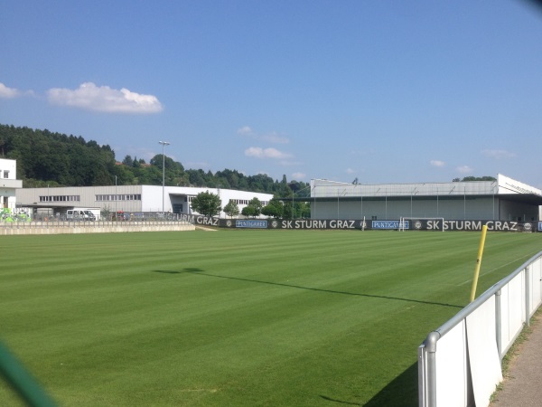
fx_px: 548
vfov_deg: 40.7
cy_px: 204
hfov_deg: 52.6
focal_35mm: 35
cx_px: 271
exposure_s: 1/1672
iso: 50
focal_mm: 4.28
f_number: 2.4
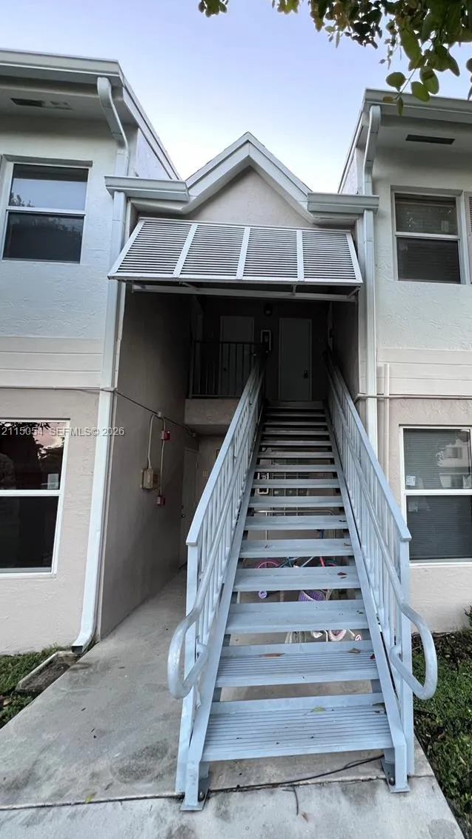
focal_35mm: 15
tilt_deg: +7.6
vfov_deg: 103.0
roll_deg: +0.6
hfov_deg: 68.2
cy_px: 432
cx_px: 321
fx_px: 334
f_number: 1.8
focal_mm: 1.57
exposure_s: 1/99
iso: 200
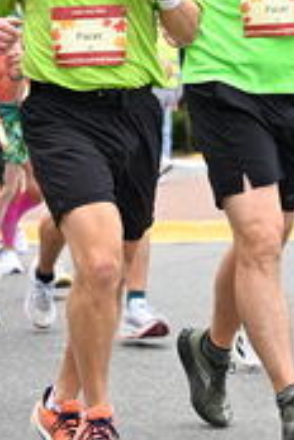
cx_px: 374
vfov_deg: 11.5
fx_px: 2168
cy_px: 43
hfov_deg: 7.7
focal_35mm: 177
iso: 1600
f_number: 4
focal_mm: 56
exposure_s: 1/800
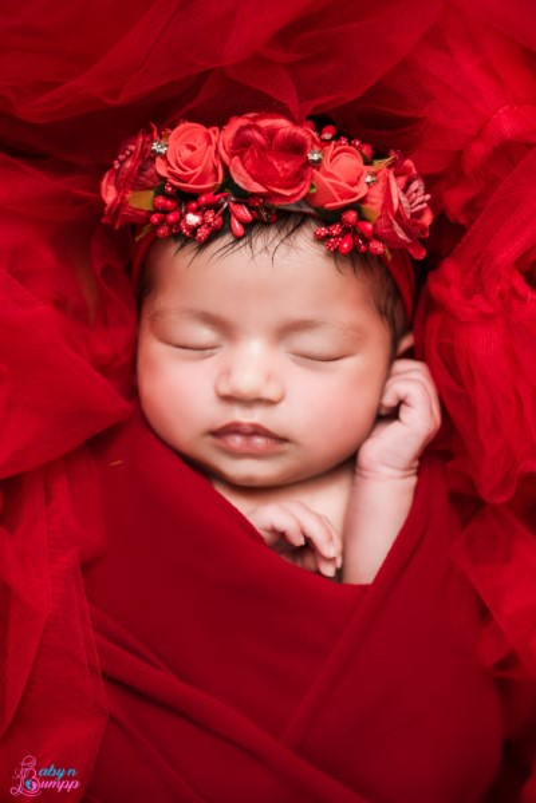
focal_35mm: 75
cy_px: 402
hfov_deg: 18.2
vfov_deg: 27.0
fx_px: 1675
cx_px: 268
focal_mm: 75
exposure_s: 1/160
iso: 800
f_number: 4
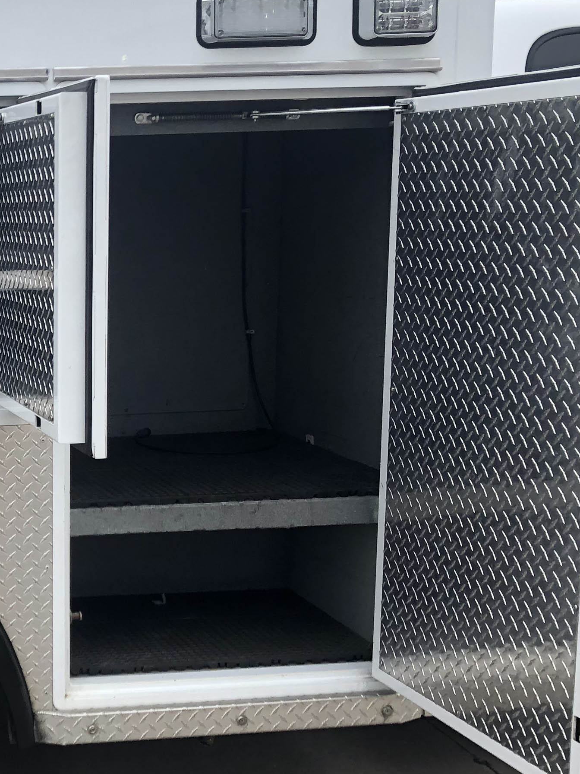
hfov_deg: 21.1
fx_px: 1407
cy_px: 441
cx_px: -183
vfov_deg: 30.7
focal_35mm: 63
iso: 20
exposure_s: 1/695
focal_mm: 3.99
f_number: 1.8
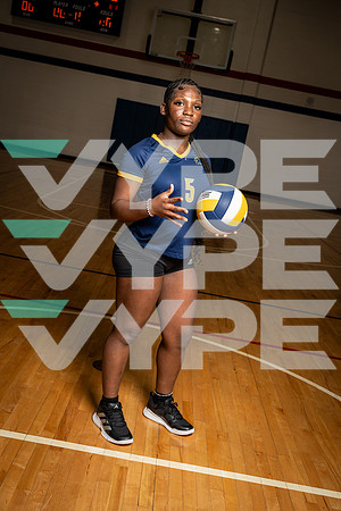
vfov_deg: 47.4
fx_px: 582
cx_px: 170
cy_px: 256
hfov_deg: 32.6
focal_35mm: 41
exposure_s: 1/250
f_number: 5.6
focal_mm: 41
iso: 125
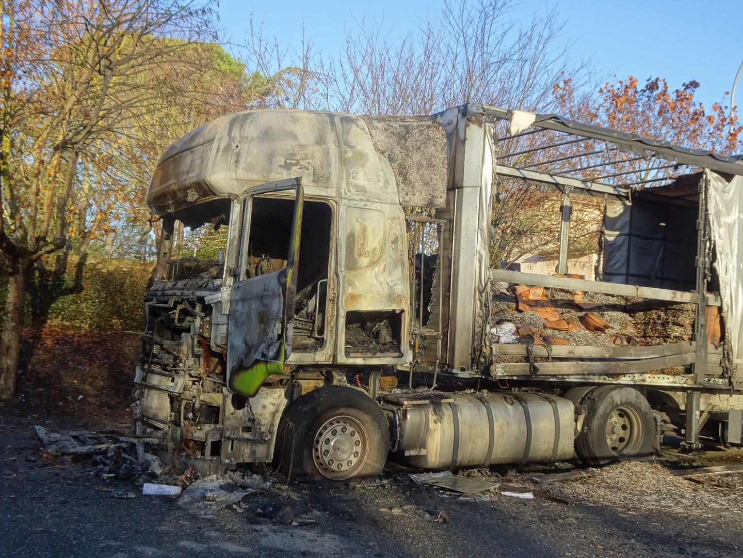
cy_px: 279
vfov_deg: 39.7
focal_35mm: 36
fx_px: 773
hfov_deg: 51.4
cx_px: 372
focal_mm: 6.17
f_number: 4
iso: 80
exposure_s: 1/125
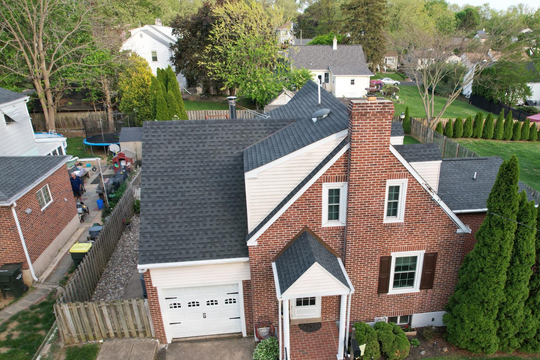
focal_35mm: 27
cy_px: 219
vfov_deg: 47.6
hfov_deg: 67.0
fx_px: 405
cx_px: 310
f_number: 2.8
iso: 140
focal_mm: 8.38
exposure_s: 1/320
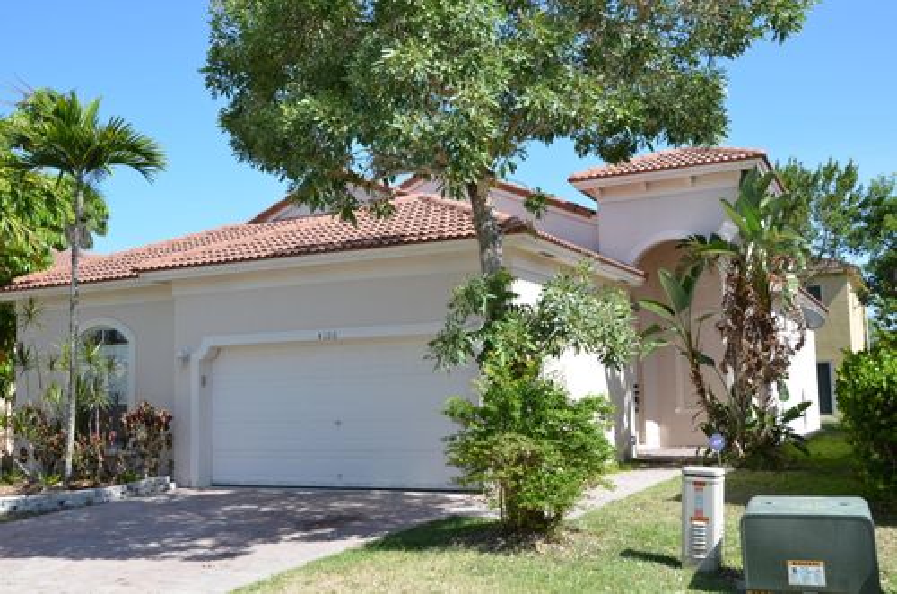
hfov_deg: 49.6
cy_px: 297
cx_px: 448
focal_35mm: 39
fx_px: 970
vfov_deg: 34.1
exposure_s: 1/250
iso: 125
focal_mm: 26
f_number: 8
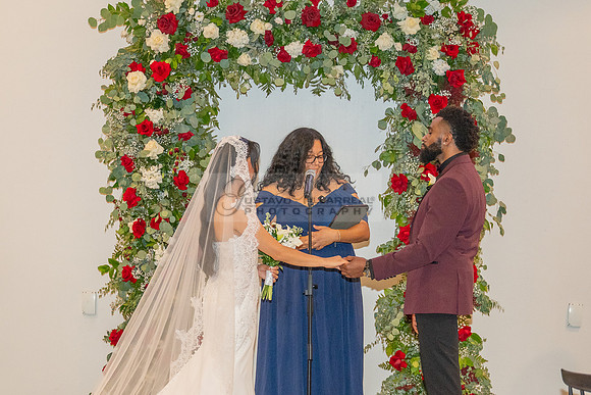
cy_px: 293
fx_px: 1742
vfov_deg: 12.9
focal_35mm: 106
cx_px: 246
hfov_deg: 19.2
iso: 1250
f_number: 3.2
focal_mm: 61
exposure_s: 1/200
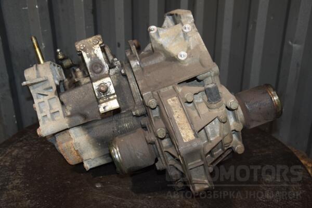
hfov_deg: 46.4
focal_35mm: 42
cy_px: 104
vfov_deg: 31.9
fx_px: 364
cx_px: 156
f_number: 5
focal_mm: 28
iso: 800
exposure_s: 1/60
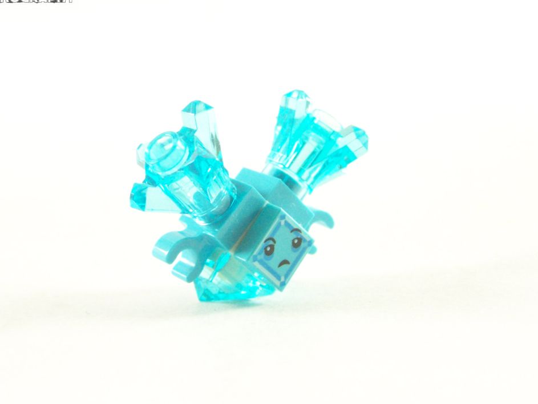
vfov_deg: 16.6
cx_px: 251
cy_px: 187
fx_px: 1384
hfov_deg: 22.0
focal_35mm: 89
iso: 400
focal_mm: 13.7
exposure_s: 1/60
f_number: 3.2
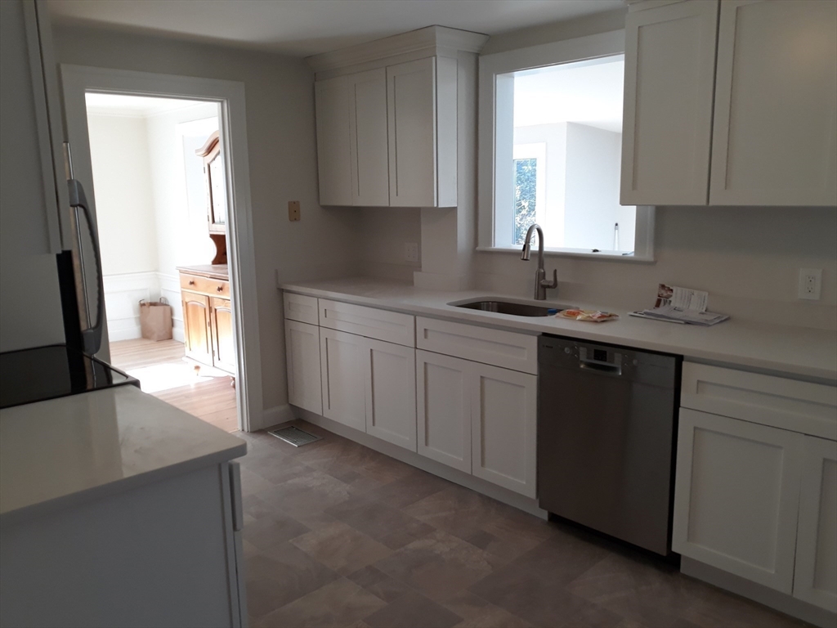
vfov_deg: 49.7
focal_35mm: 28
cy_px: 314
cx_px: 418
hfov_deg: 63.4
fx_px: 677
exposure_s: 1/50
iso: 50
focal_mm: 3.7
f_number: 1.7
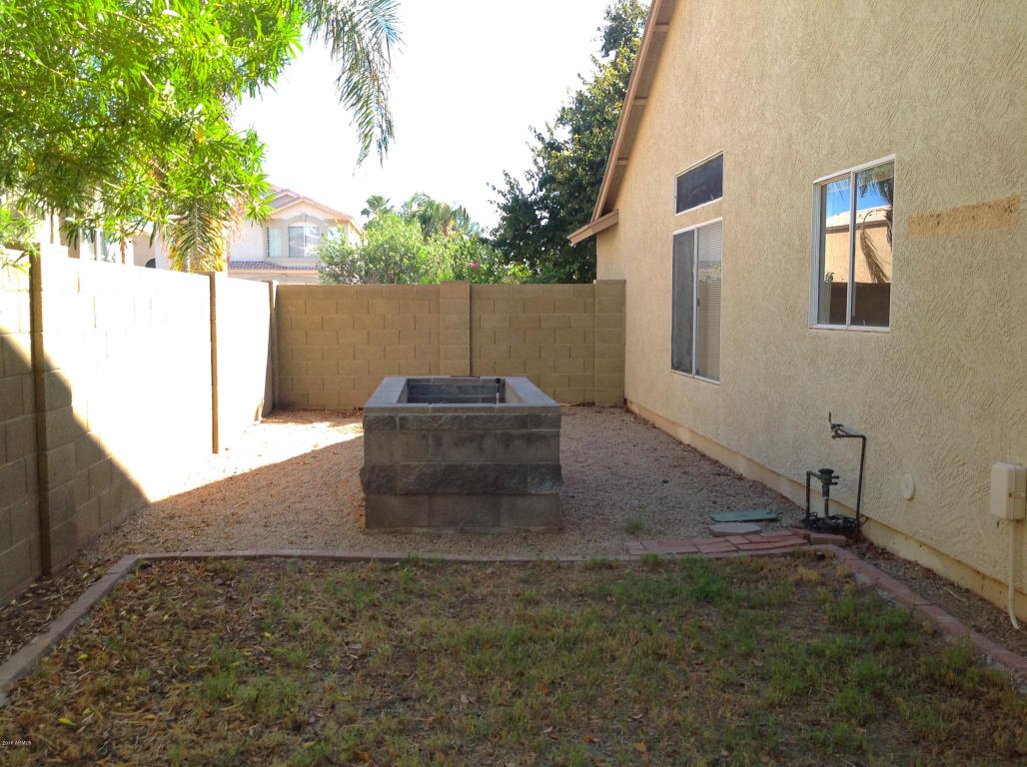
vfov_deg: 40.6
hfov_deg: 52.7
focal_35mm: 35
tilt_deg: -5.4
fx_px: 1037
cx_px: 514
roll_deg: +0.0
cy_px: 384
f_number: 2.4
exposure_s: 1/332
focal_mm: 4.28
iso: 50
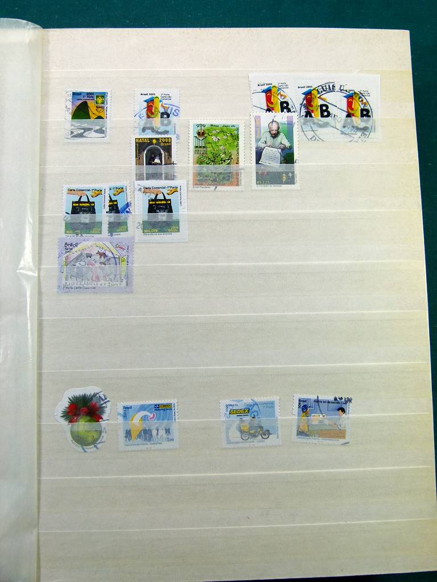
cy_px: 291
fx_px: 555
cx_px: 218
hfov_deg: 42.9
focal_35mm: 33
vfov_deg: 55.4
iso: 100
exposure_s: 1/125
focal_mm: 5.9
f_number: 4
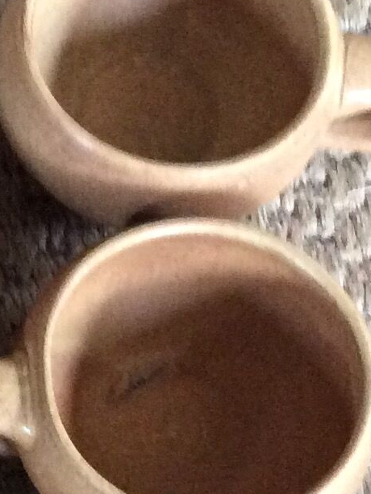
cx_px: -158
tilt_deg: -69.1
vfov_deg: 14.6
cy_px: 356
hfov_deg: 10.7
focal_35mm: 135
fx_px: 1928
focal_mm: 3.3
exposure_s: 1/25
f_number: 2.4
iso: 250
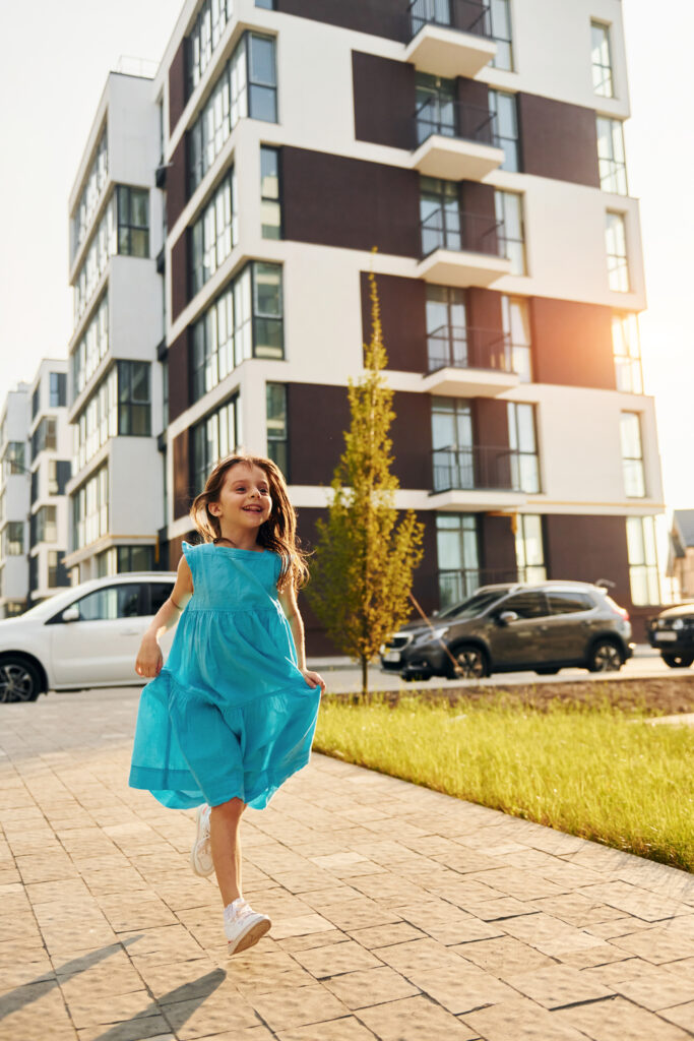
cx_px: 347
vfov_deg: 58.7
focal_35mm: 32
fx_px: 925
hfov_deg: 41.1
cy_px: 520
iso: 500
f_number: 2.8
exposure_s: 1/4000
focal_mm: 32
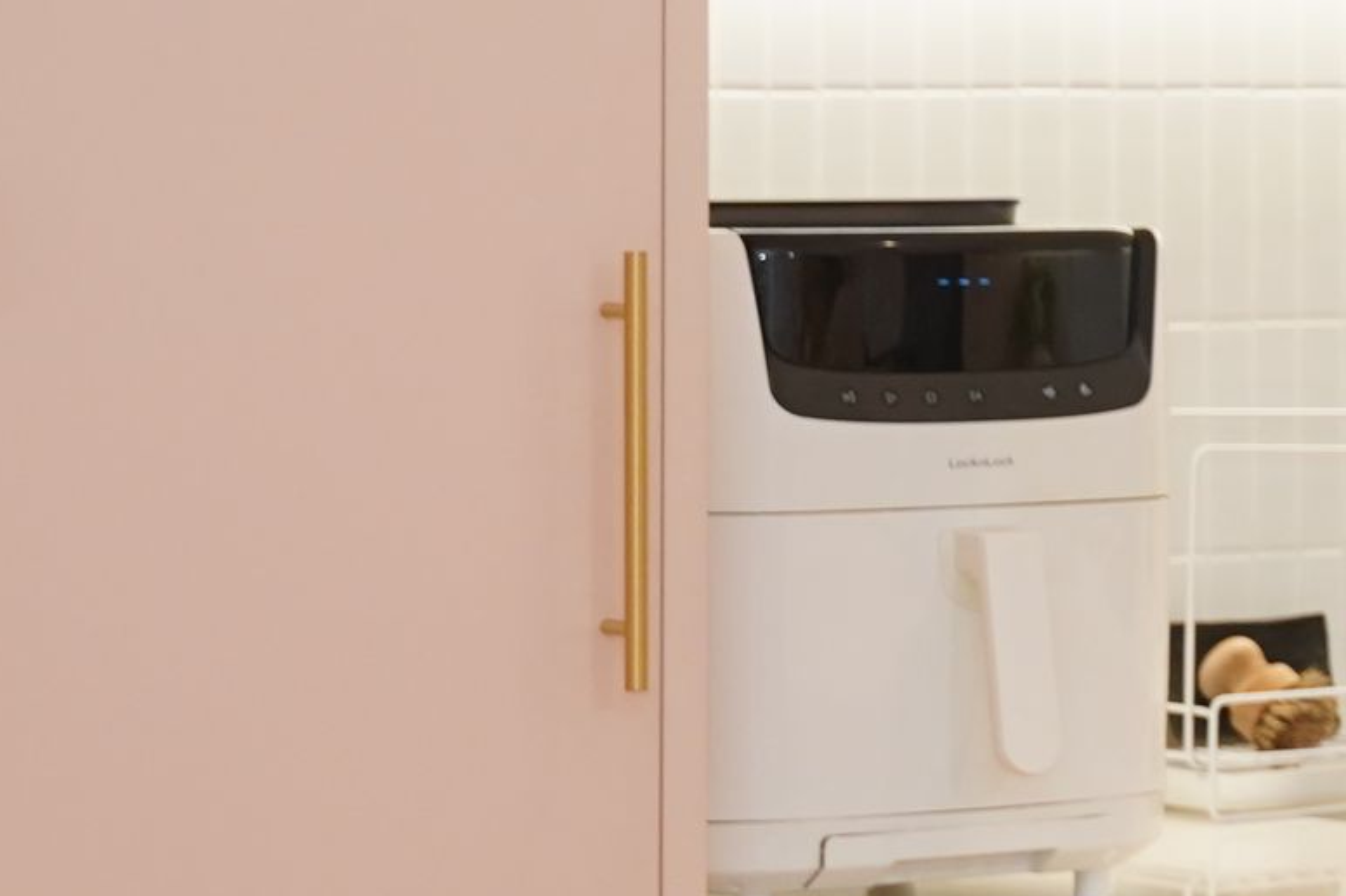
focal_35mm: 200
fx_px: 7475
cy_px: 0
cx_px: 2708
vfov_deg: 6.8
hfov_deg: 9.6
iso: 1000
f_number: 4
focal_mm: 40.4
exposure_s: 1/100
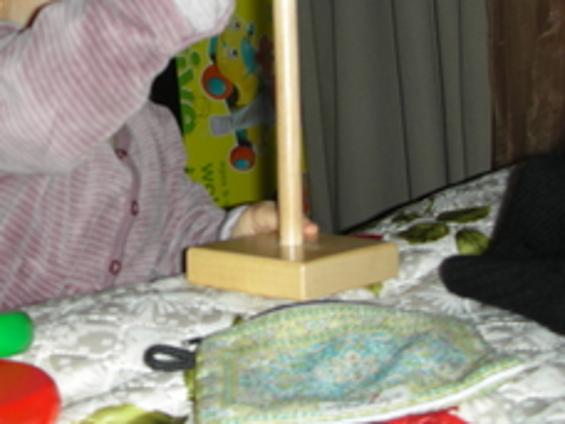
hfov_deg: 27.6
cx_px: 119
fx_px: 1126
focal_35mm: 69
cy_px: 84
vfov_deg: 21.1
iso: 50
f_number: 3
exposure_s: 1/60.1
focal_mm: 5.8
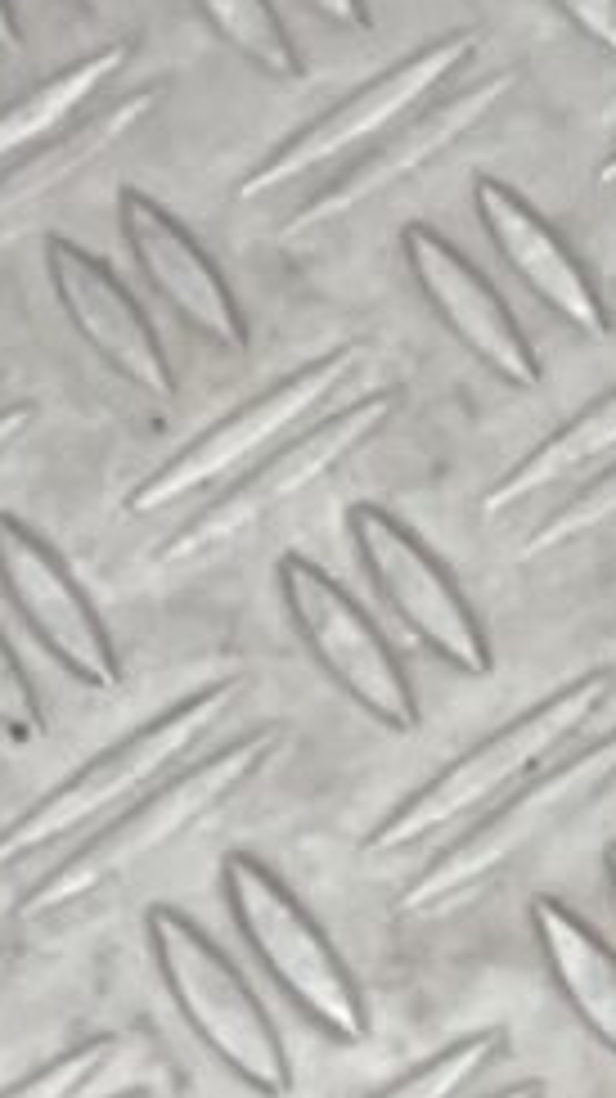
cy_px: -2966
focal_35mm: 332
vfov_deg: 5.7
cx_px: 2977
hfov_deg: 3.4
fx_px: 9654
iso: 16
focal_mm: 3
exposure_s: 1/100
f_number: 1.8
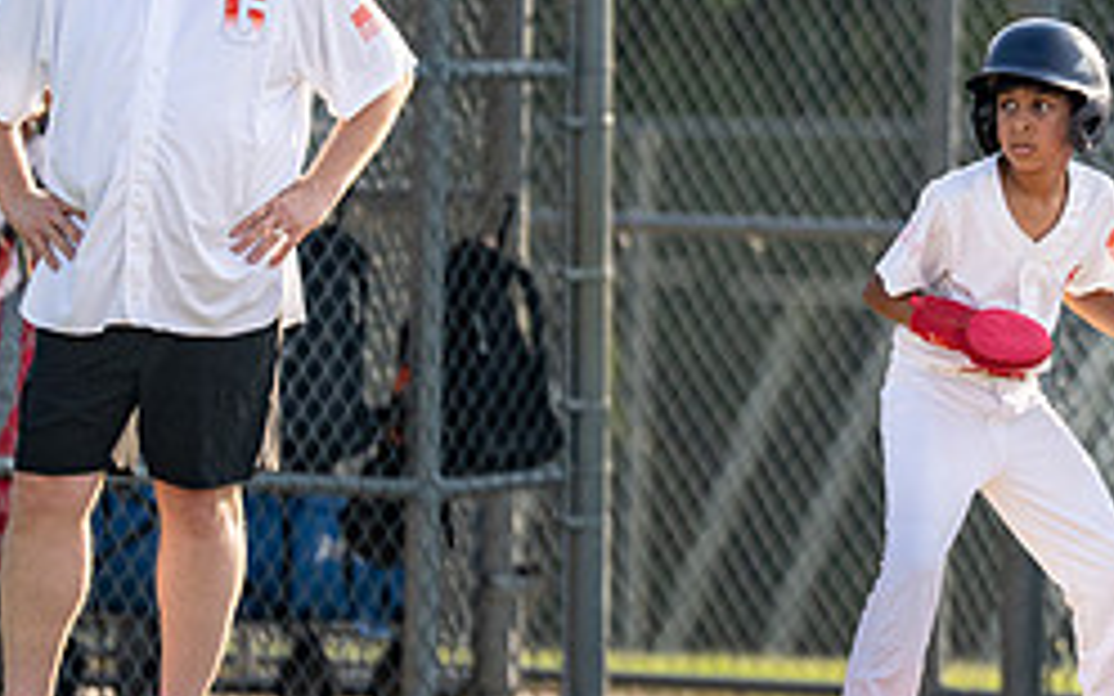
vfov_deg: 1.8
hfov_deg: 2.8
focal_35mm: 741
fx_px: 22497
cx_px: 975
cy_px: 305
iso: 400
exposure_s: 1/4000
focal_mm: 200
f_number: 2.8
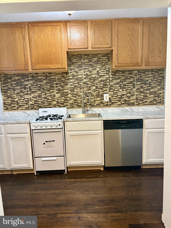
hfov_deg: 53.1
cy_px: 114
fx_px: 171
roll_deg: +2.3
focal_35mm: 26
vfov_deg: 67.3
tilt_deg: -7.4
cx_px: 86
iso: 500
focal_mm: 5.96
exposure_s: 1/60
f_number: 1.6
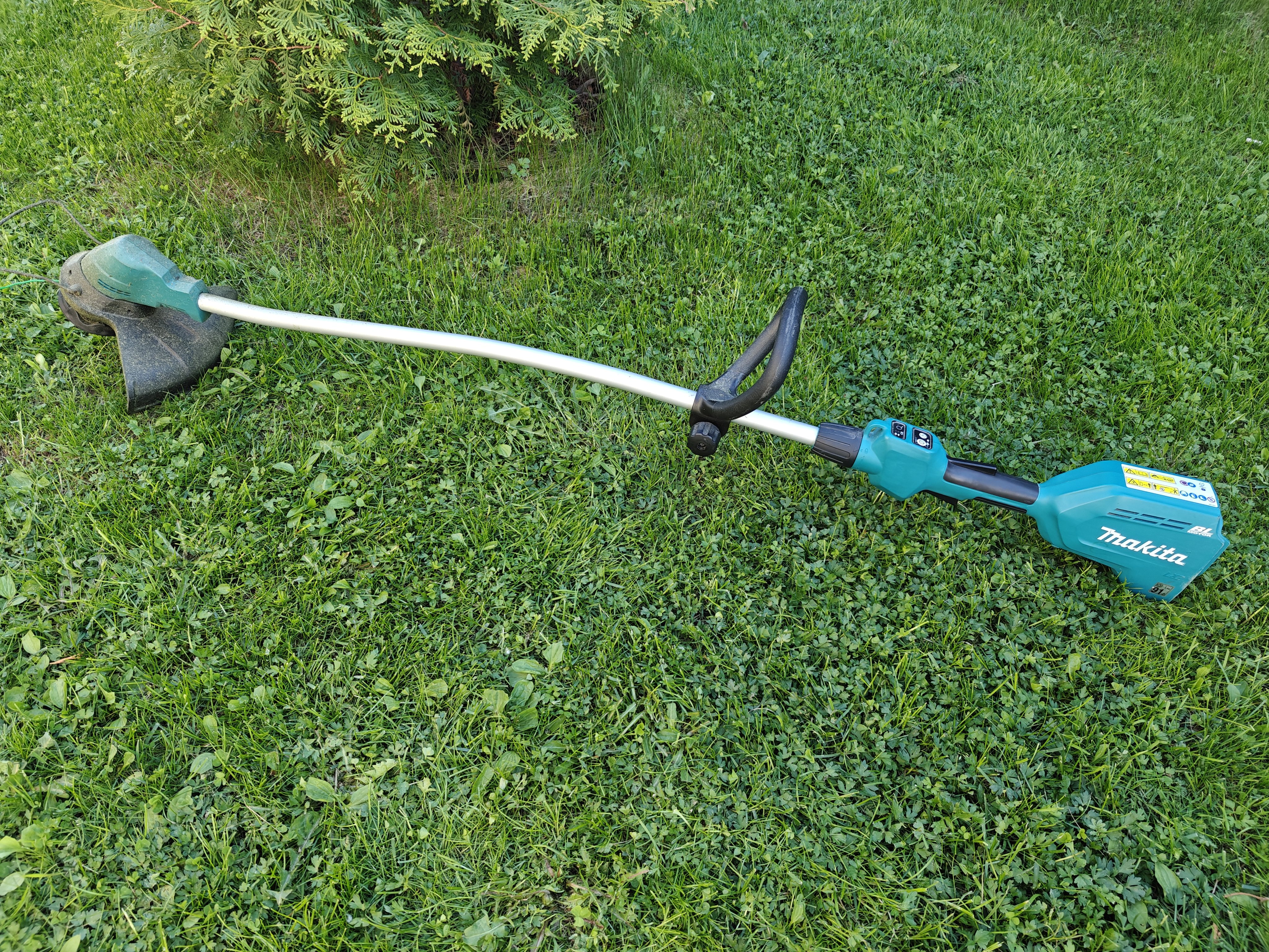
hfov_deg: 73.9
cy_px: 476
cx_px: 634
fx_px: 843
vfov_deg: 58.9
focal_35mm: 23
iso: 125
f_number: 1.6
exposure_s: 1/100
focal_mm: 6.06
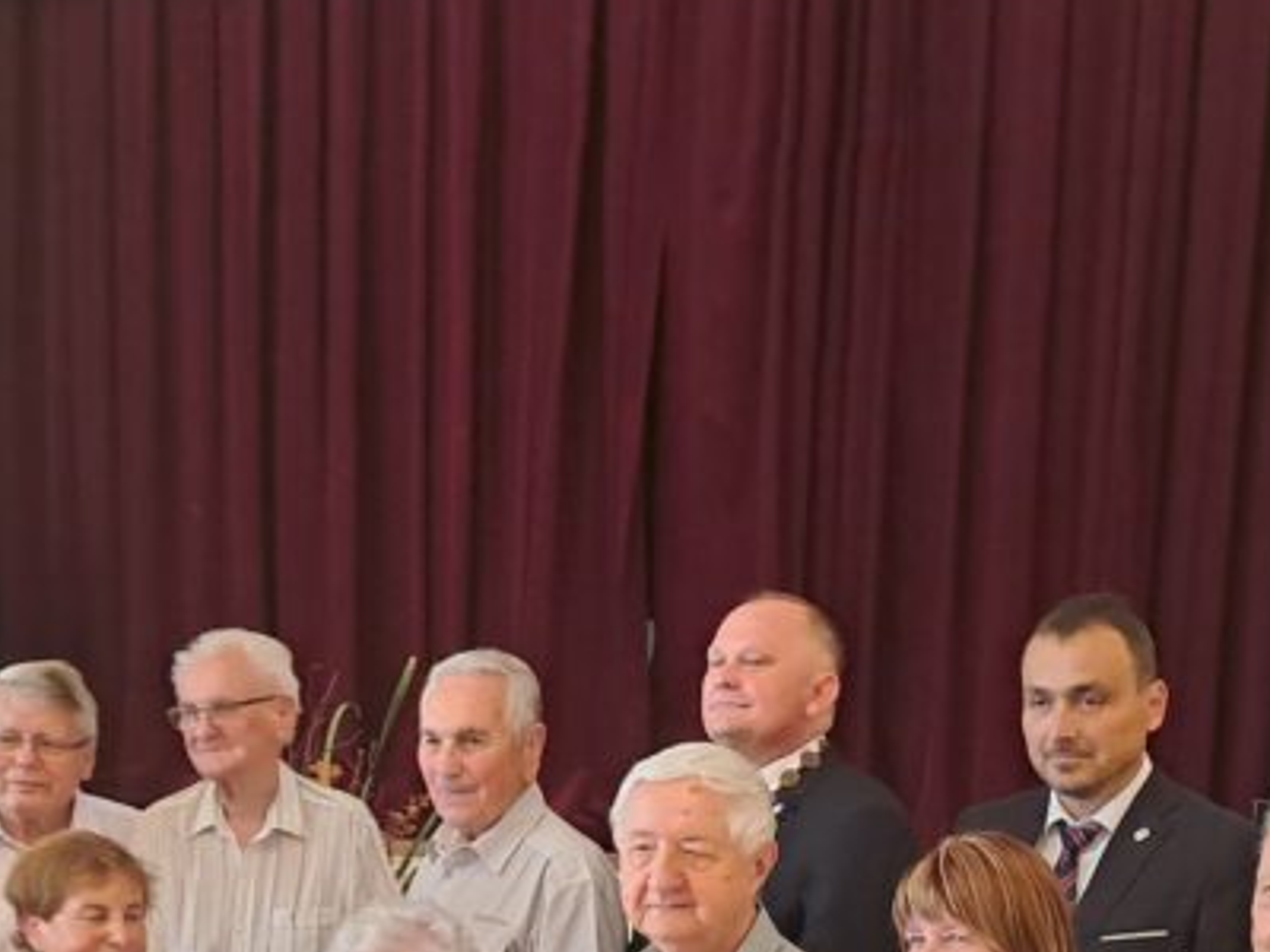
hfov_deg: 30.3
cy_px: 1184
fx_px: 2348
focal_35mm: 64
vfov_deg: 21.1
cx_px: 603
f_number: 1.8
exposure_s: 1/25
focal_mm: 4.65
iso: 320
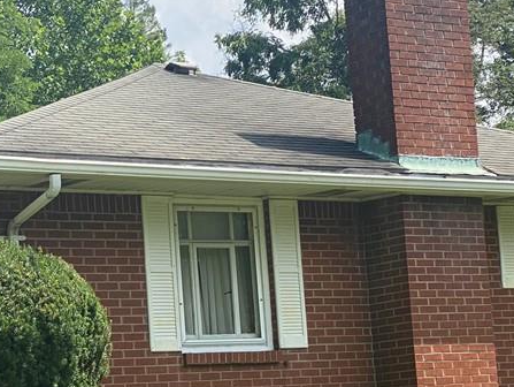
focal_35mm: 119
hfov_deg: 16.5
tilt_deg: +5.1
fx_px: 1768
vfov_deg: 12.4
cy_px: 308
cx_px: 132
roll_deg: +3.7
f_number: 2
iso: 20
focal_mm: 6
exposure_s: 1/1142
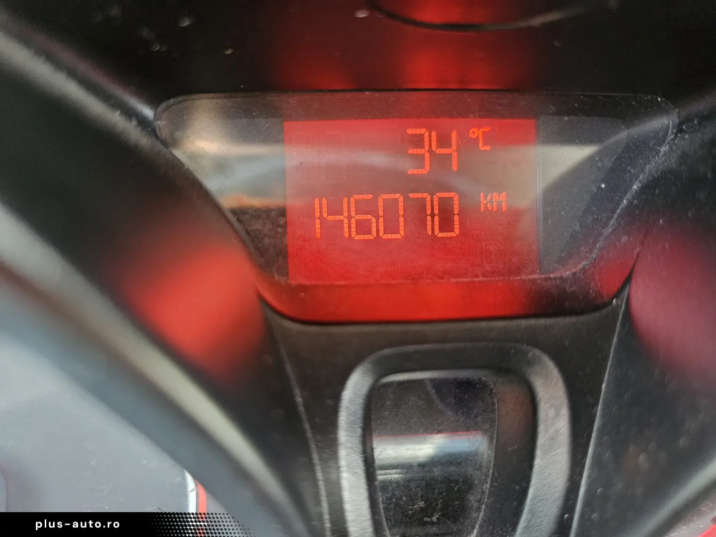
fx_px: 476
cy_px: 268
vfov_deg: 58.9
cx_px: 358
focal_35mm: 23
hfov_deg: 73.9
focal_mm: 5.4
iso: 800
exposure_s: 1/50
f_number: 1.8
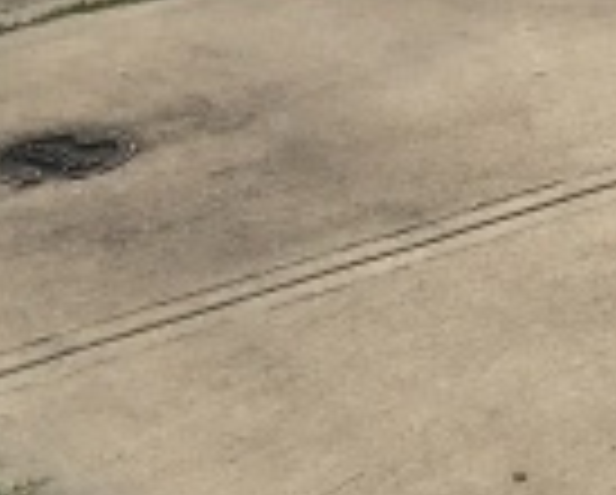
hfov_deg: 10.6
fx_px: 3012
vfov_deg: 9.0
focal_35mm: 165
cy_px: -360
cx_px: 1259
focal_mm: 4.15
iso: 25
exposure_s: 1/777
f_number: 2.2
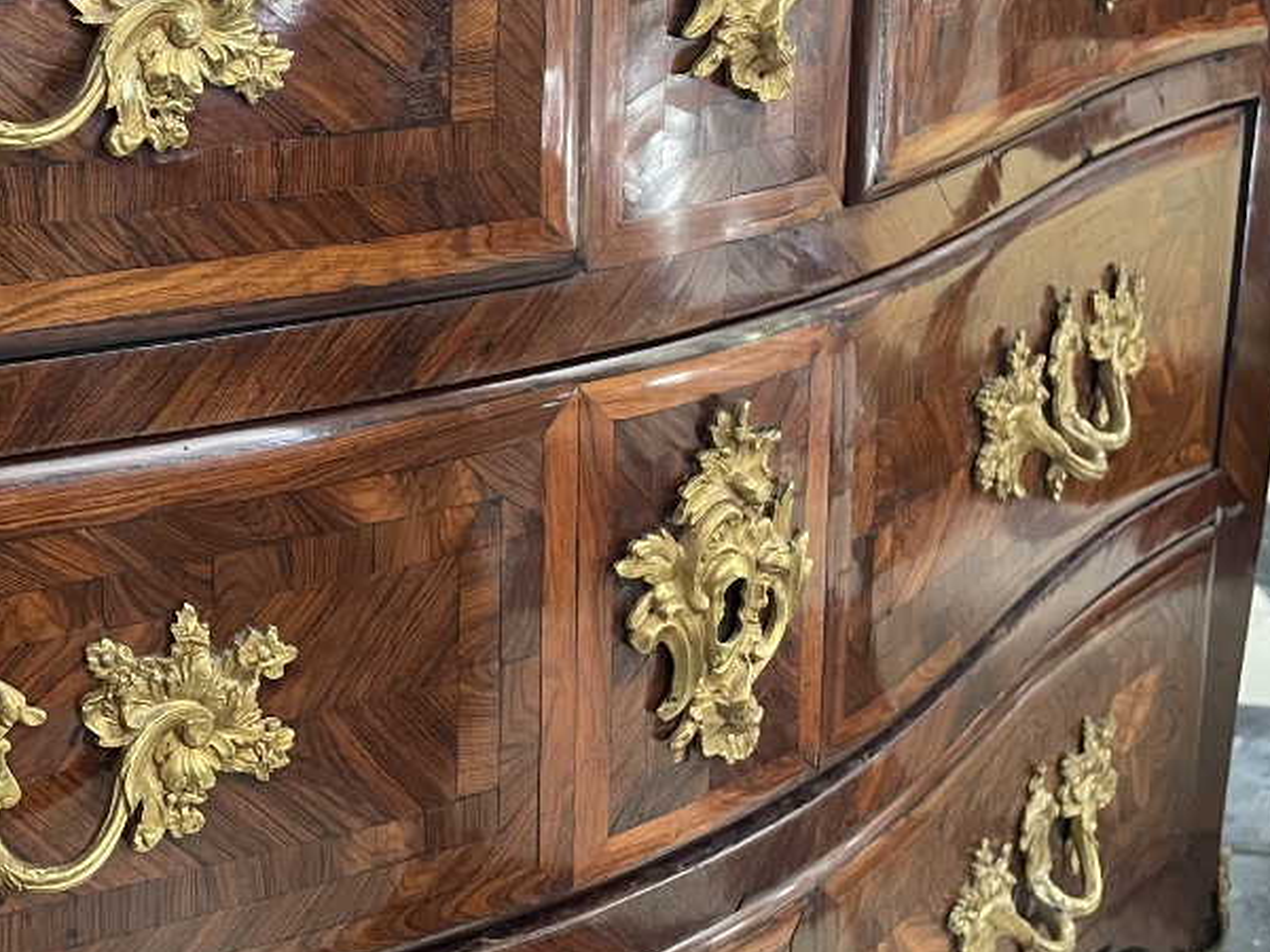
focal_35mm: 52
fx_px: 1908
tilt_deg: -13.4
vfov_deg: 27.5
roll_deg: +1.7
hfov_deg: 34.9
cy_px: 188
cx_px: 150
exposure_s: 1/60
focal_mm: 4.2
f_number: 1.6
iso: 500
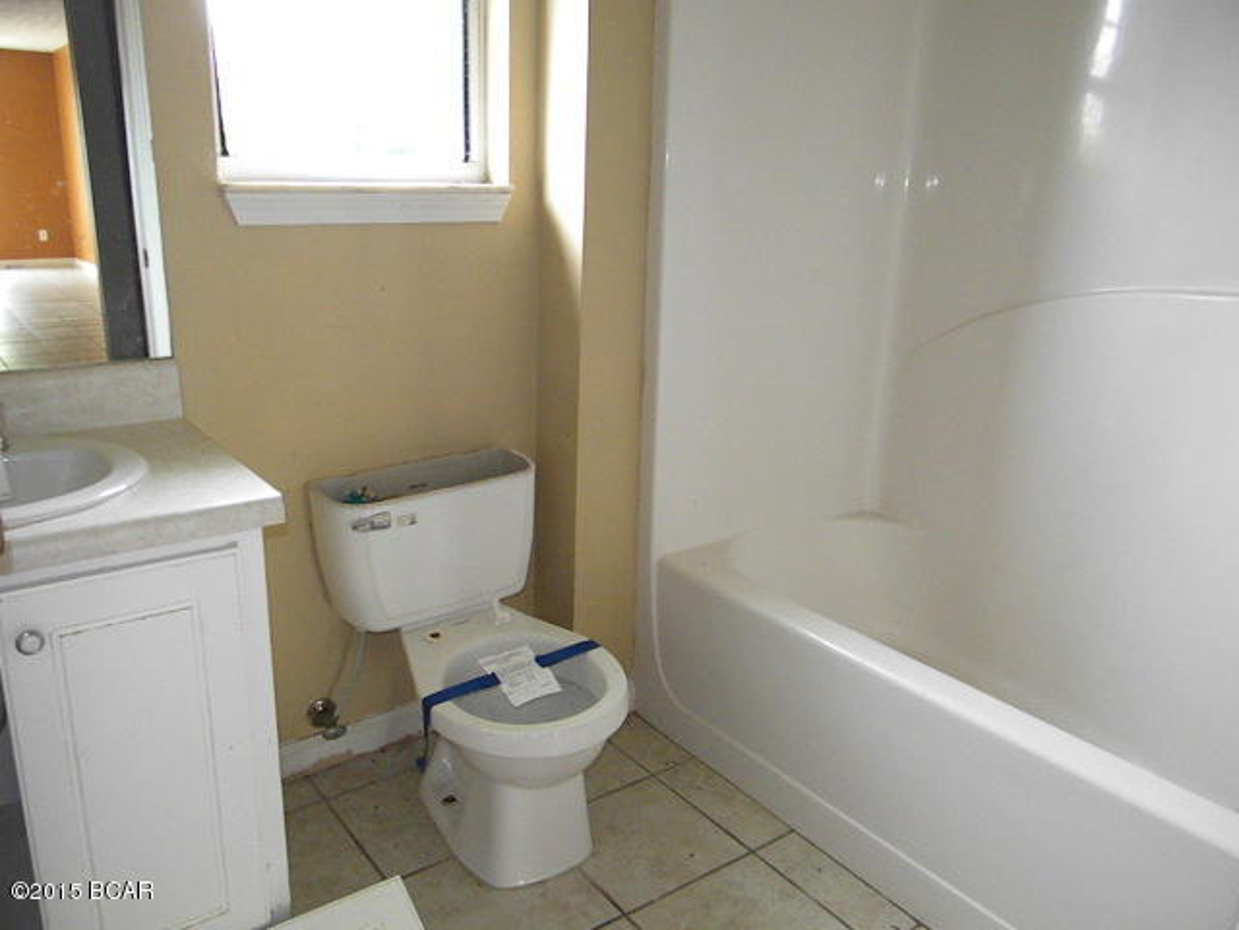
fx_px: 1002
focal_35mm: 28
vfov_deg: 49.7
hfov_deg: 63.4
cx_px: 620
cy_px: 465
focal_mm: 5
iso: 720
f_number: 3.5
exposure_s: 1/79
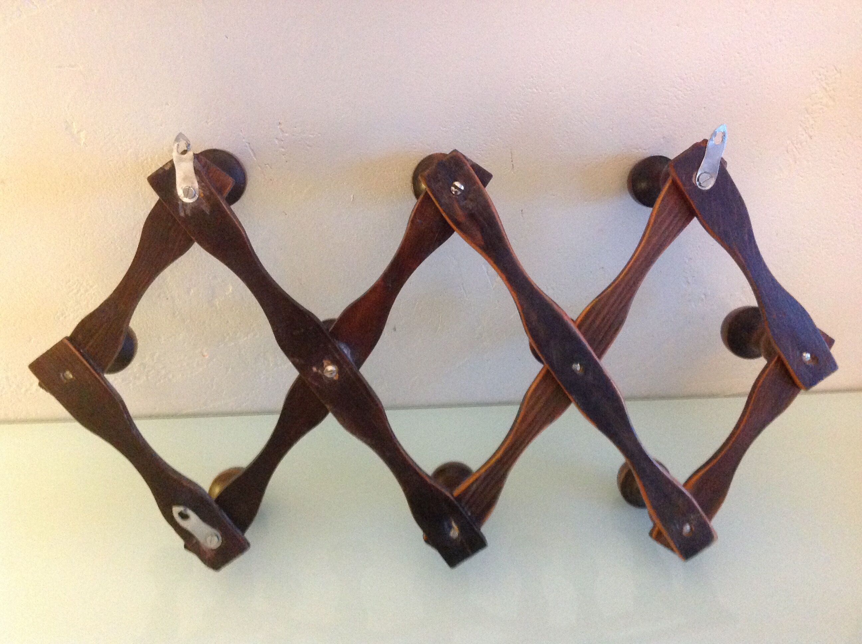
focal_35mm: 35
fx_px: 870
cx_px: 431
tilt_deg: -36.3
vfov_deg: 40.6
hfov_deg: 52.7
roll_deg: -0.2
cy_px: 322
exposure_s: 1/15
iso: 500
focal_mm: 4.28
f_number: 2.4
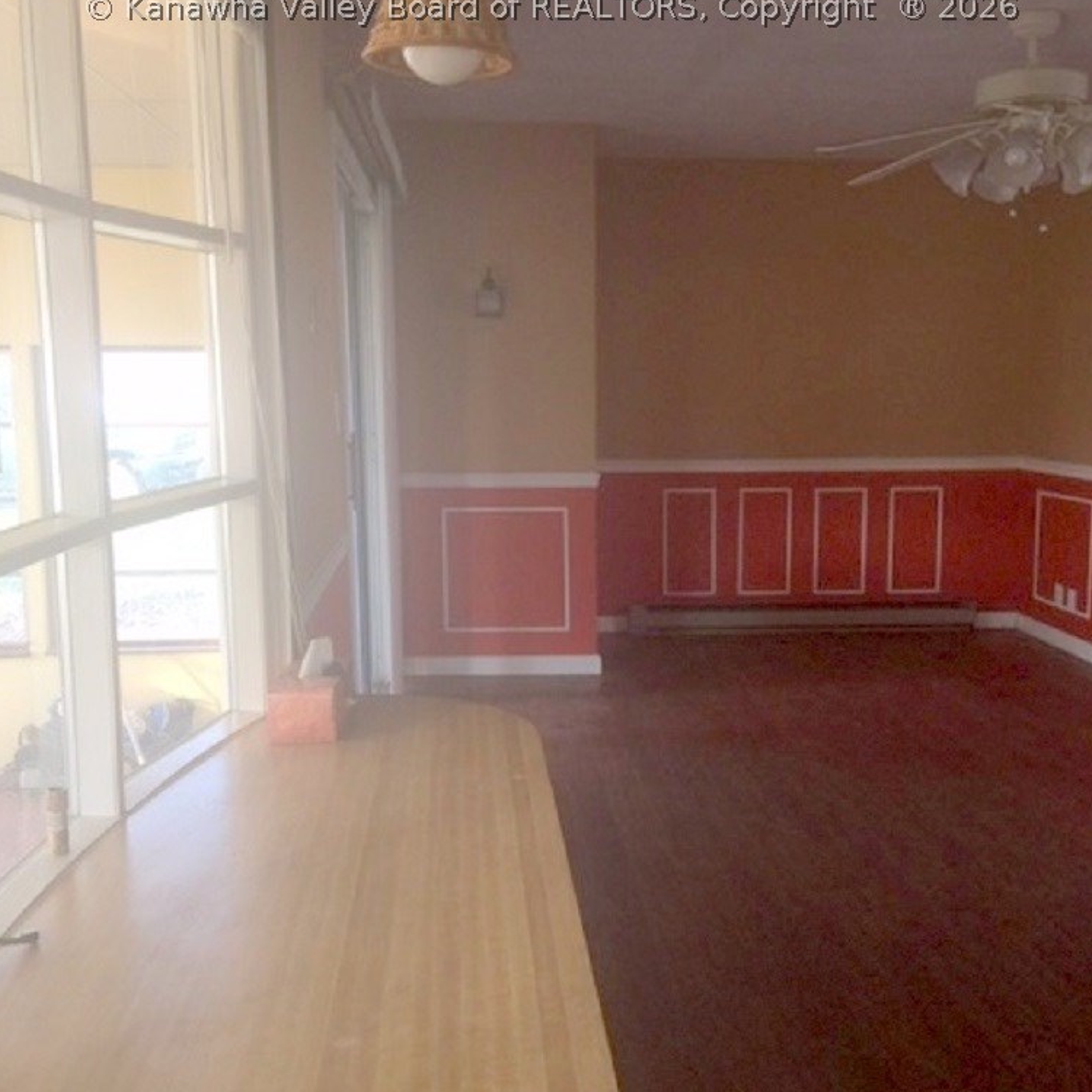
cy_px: 539
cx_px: 550
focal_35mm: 35
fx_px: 1249
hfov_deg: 47.2
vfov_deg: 47.2
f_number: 2.2
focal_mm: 4.15
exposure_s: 1/15
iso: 32
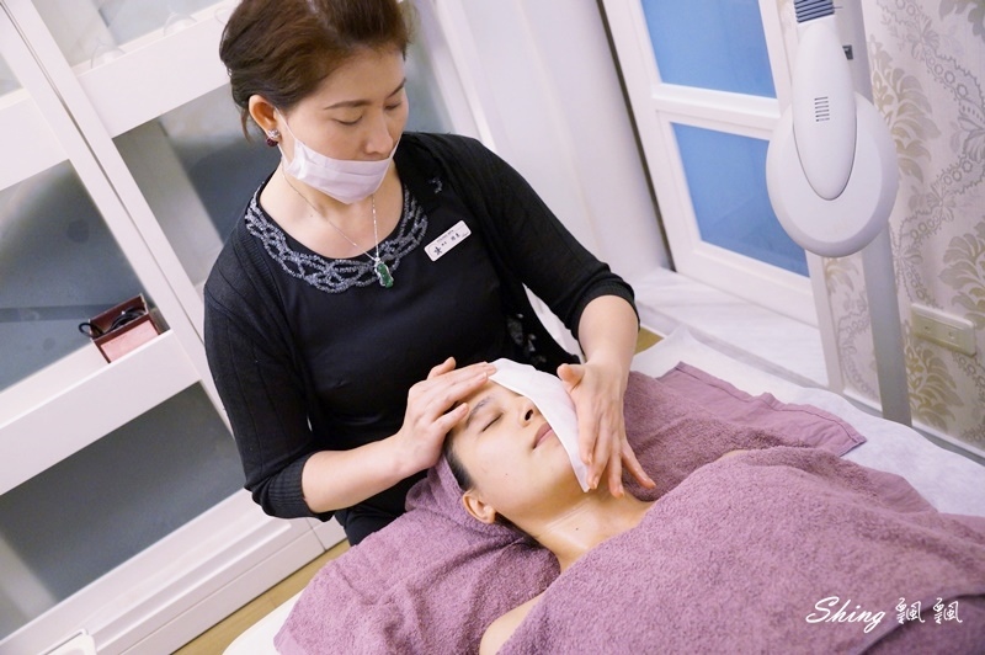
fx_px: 902
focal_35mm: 33
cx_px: 492
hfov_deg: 57.3
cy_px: 328
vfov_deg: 39.9
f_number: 4
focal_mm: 22
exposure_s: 1/60
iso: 2000
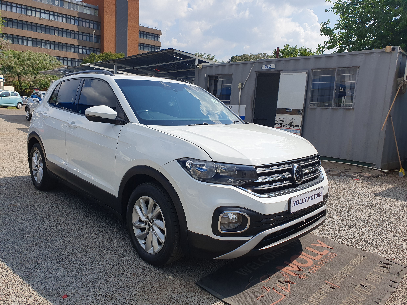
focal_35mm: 26
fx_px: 306
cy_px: 152
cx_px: 204
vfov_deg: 53.1
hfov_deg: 67.3
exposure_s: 1/2344
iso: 50
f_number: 2.4
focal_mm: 4.32
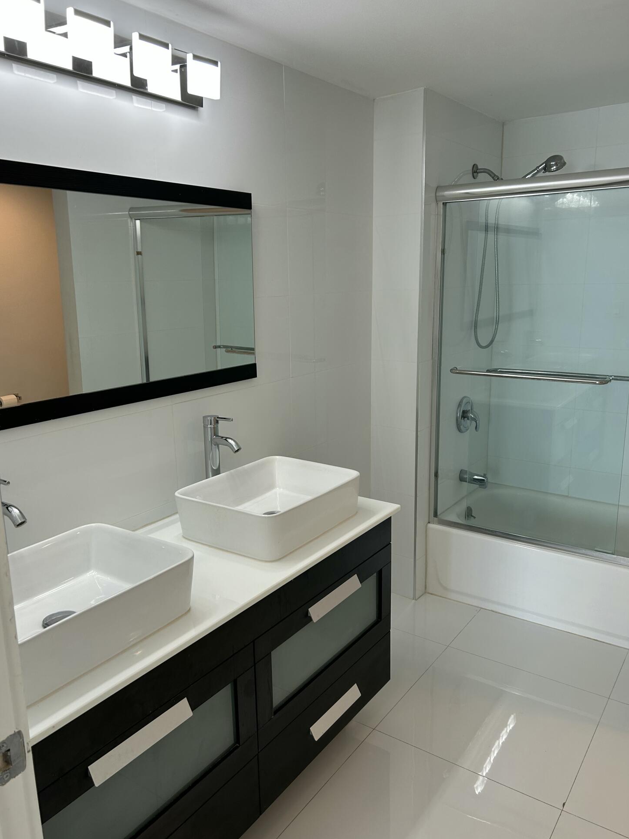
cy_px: 420
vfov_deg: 65.3
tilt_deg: -11.5
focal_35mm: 27
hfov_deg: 51.3
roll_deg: +1.3
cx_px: 305
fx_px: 654
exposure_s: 1/120
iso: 64
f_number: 1.5
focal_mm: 5.7
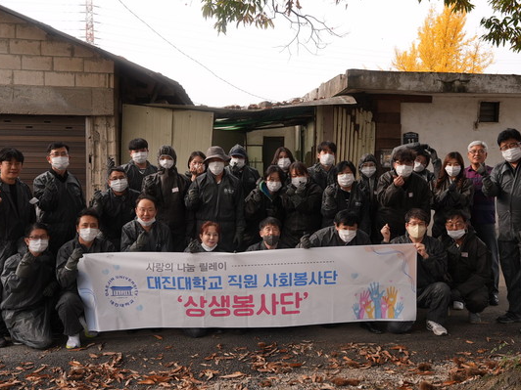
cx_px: 267
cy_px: 195
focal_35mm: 38
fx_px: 572
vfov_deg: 37.7
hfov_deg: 49.0
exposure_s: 1/320
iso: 400
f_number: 6.3
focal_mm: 35
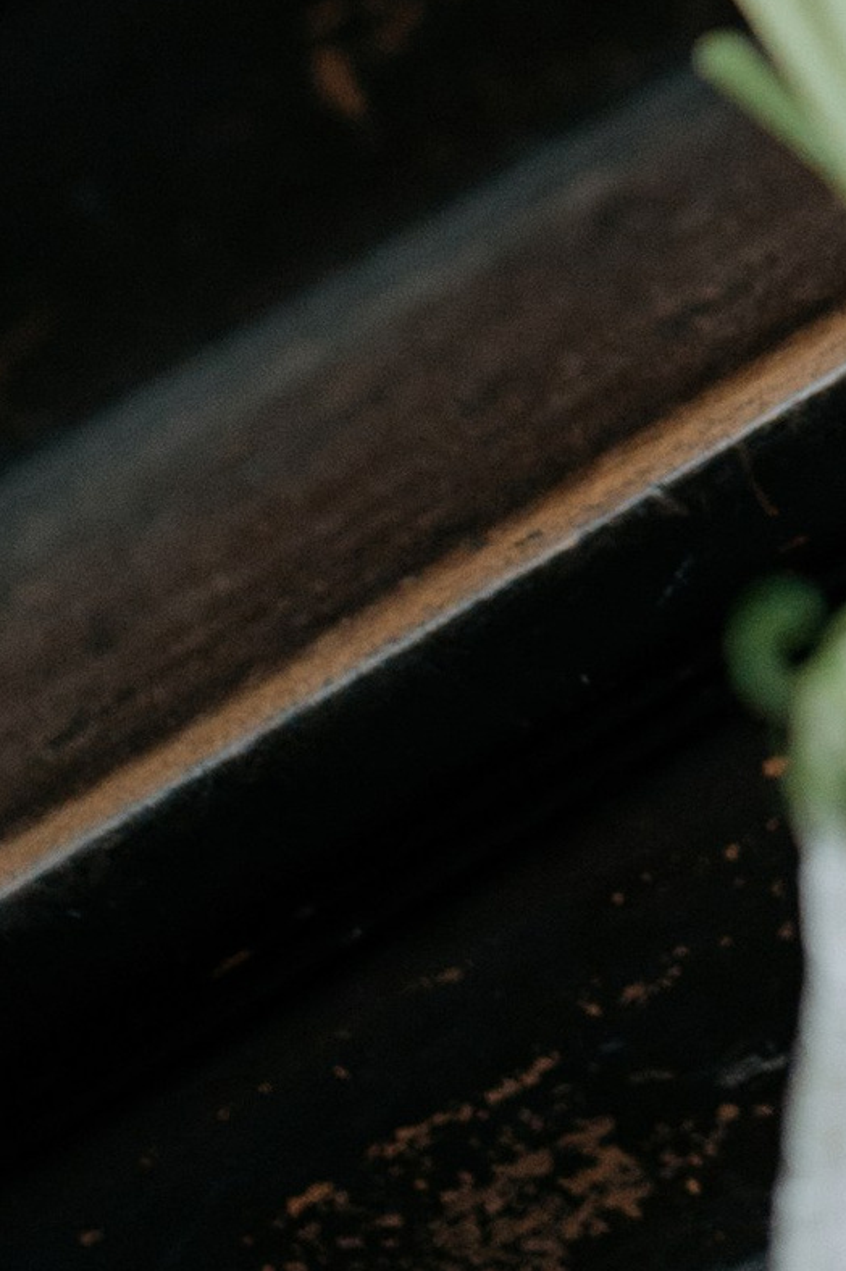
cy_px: -446
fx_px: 14640
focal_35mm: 415
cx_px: 1279
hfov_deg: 3.3
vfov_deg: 4.9
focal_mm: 85
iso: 1000
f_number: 1.4
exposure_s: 1/400
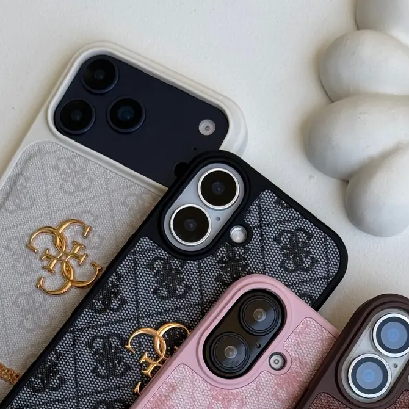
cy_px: 385
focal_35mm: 81
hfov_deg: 21.4
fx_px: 1083
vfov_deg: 20.8
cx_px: 210
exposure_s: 1/1085
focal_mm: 6.76
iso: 80
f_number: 1.78
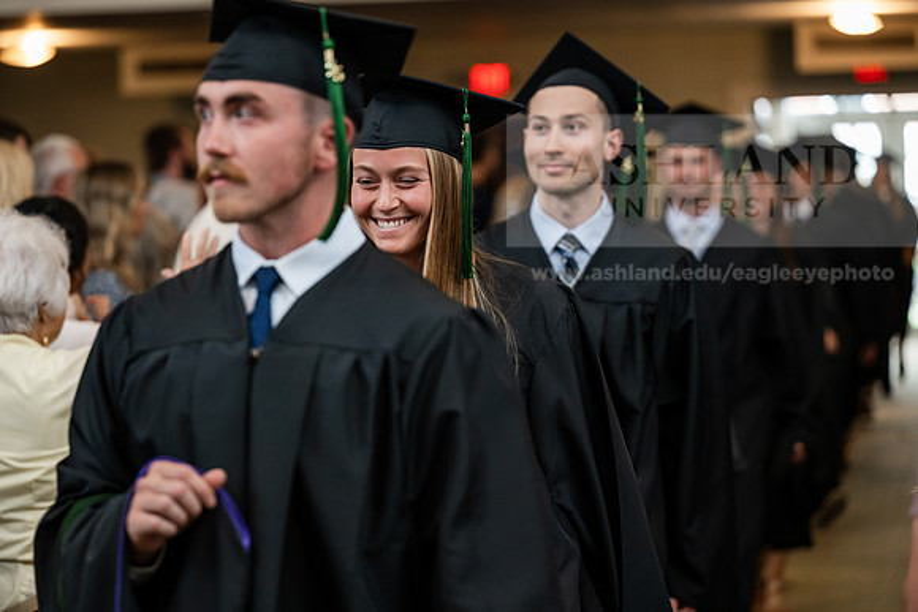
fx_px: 2806
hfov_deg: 18.6
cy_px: 306
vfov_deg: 12.5
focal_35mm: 110
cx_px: 459
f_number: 3.2
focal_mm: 110
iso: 1250
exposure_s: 1/200
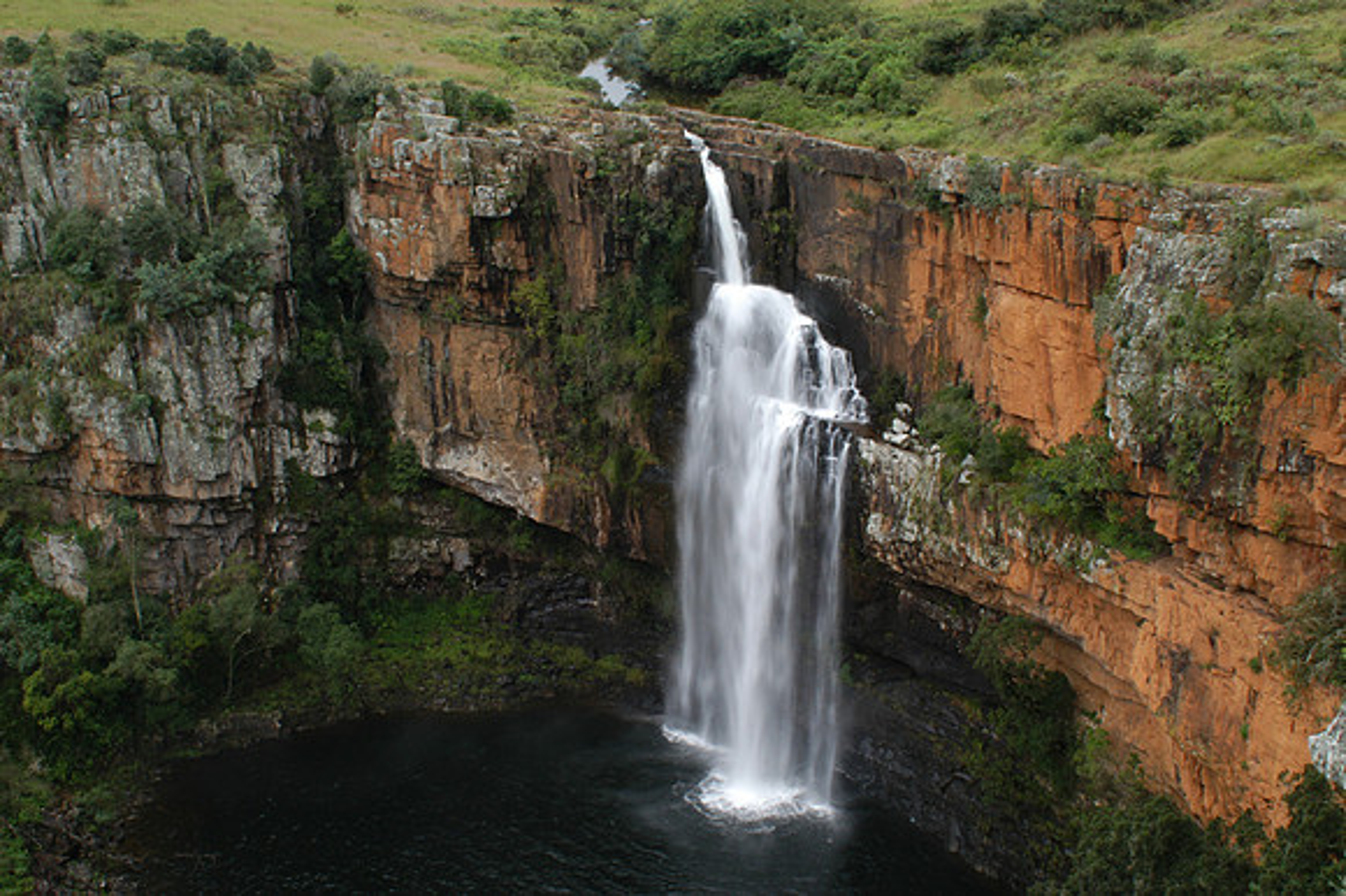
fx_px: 1569
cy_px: 448
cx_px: 673
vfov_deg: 31.9
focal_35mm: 42
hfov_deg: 46.4
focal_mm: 28
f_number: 22
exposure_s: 1/10
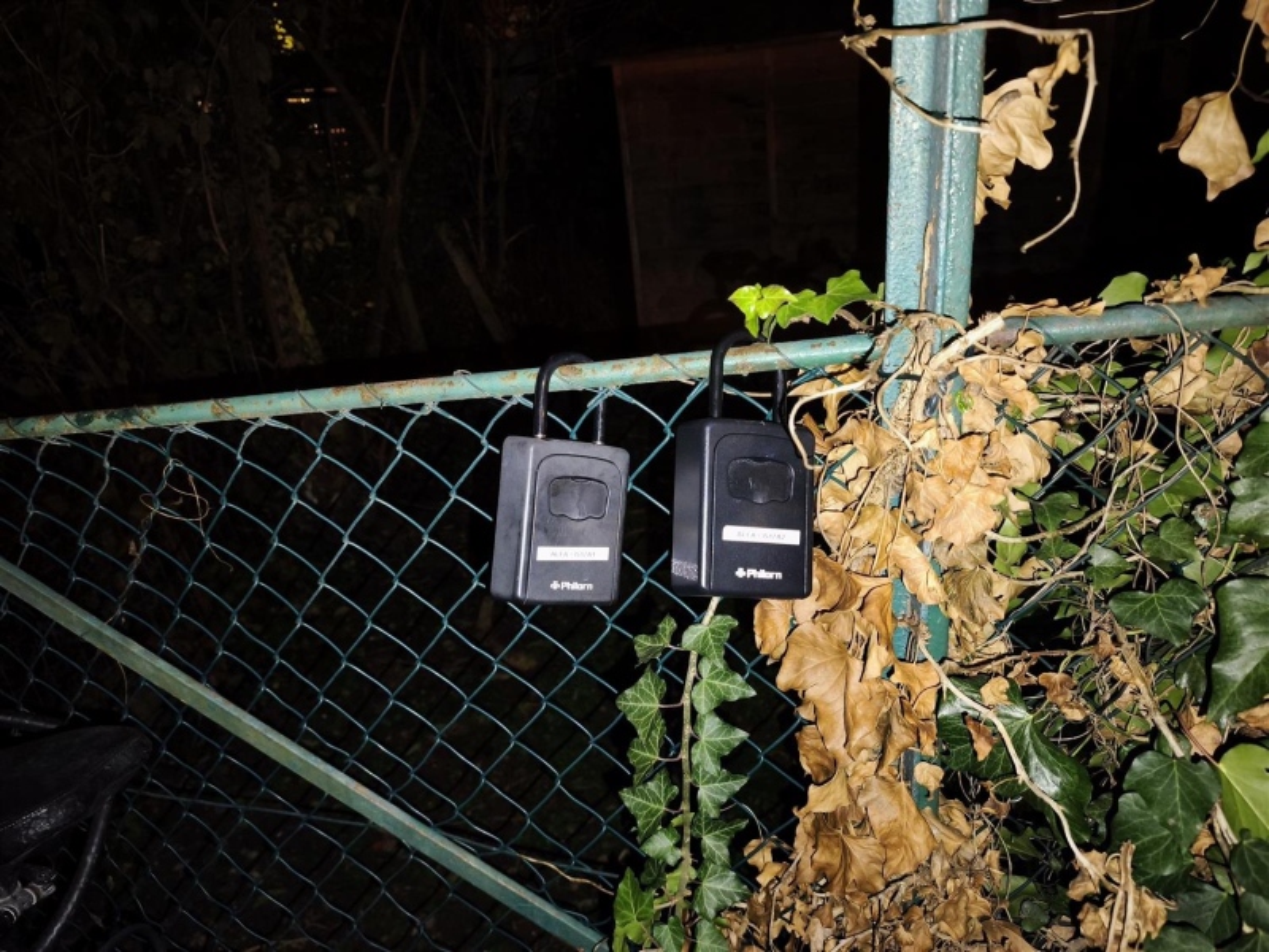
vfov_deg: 58.9
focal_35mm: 23
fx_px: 843
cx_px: 634
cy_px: 476
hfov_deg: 73.9
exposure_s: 1/25
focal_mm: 6.57
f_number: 1.6
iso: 2000
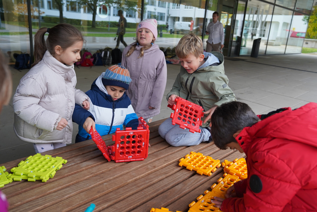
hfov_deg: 63.7
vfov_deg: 45.0
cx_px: 158
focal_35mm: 29
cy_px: 106
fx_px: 255
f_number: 4
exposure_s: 1/160
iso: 640
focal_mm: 29
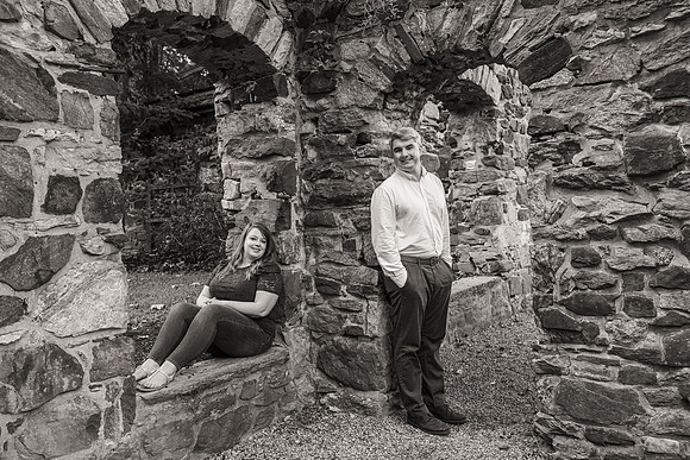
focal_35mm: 32
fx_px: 613
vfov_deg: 41.1
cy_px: 230
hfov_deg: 58.7
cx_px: 345
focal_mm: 32
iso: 1600
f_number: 4
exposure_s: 1/200
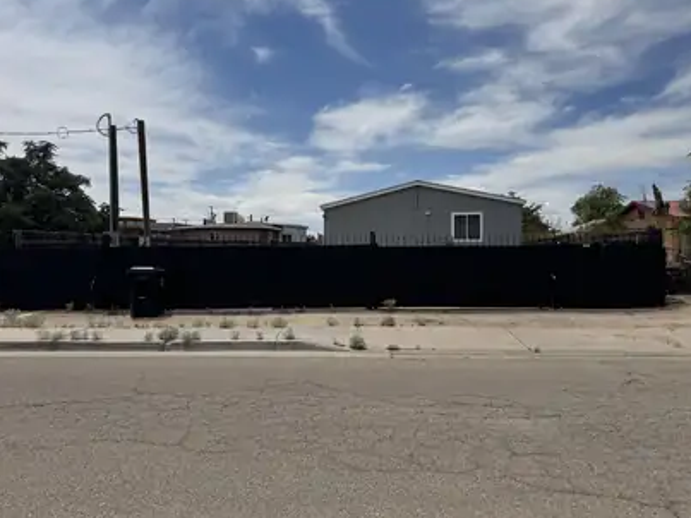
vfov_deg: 54.8
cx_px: 339
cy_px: 251
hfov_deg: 69.4
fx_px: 499
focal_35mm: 25
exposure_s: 1/10417
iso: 80
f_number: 1.78
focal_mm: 6.76
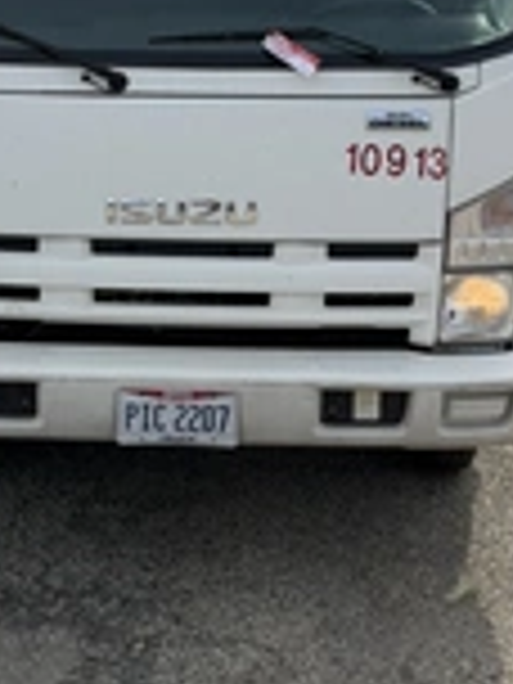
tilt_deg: -7.8
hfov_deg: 23.2
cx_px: 176
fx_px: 1245
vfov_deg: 30.5
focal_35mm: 63
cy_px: 225
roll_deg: -2.3
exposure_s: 1/5319
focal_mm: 6.76
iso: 100
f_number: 1.78
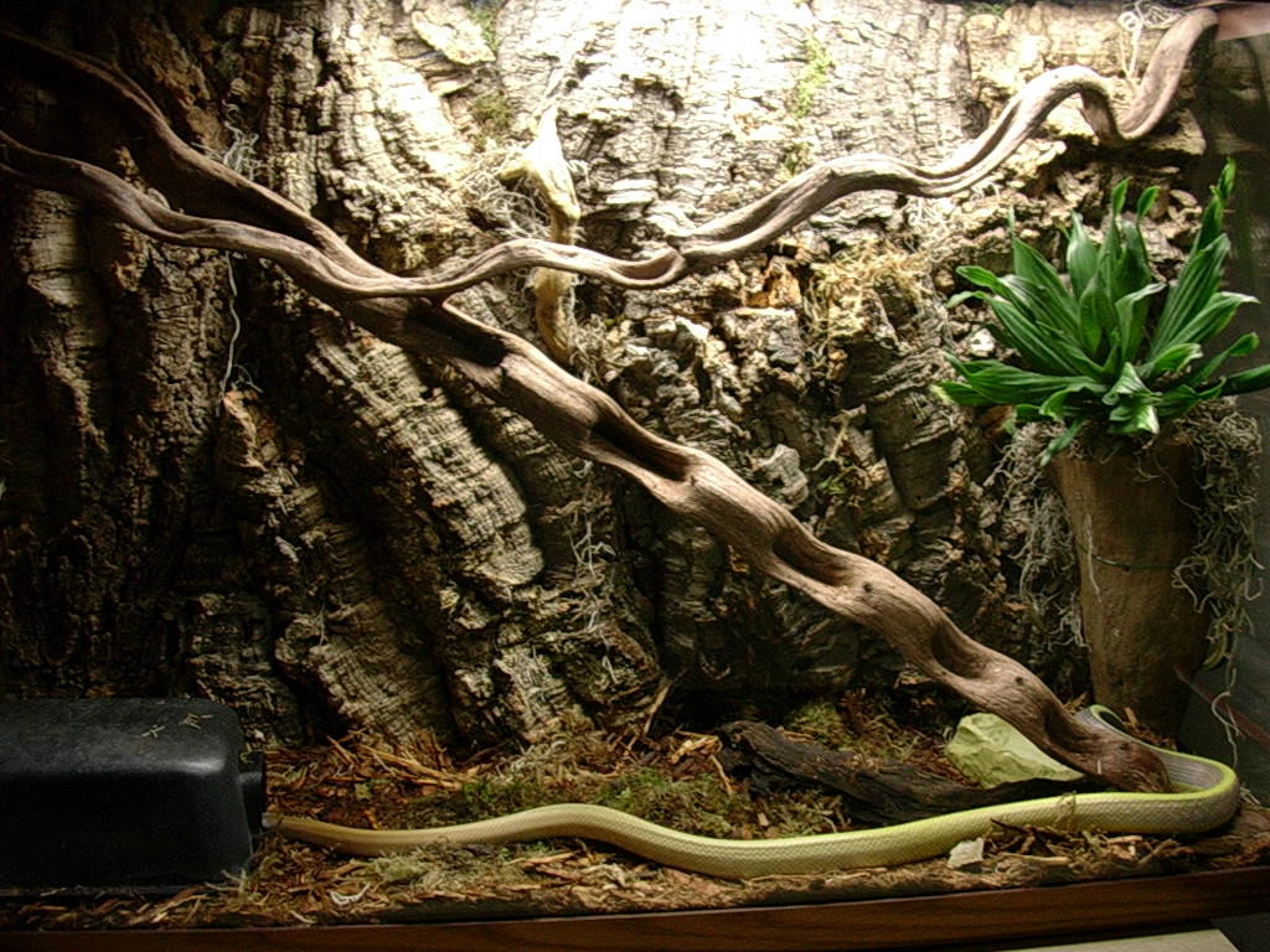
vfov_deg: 38.7
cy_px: 476
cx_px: 635
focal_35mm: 37
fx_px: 1357
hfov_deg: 50.1
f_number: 2.7
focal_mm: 5.6
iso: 84
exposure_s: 1/4
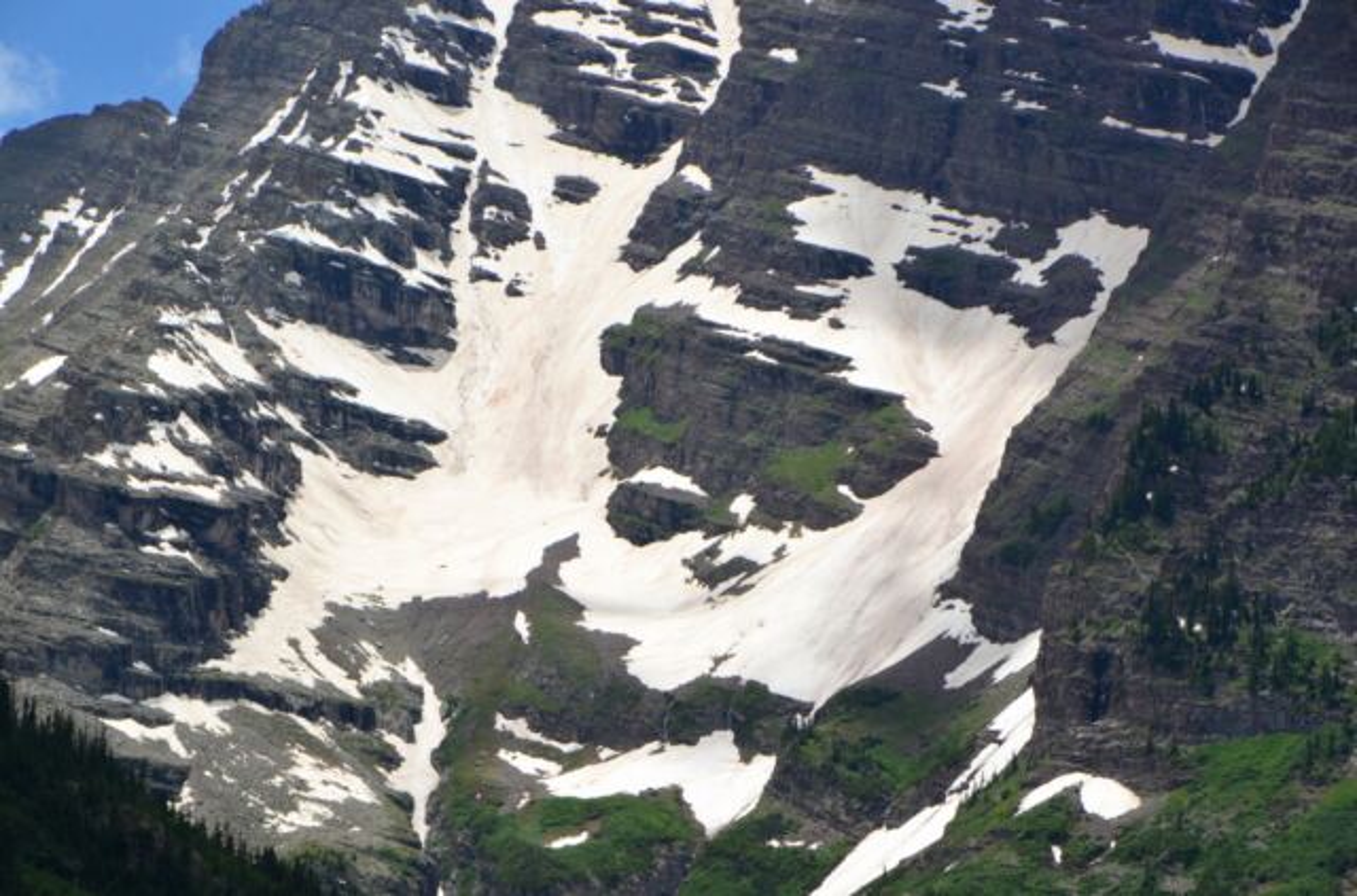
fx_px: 8458
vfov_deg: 6.1
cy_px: 448
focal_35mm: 225
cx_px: 678
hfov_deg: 9.2
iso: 200
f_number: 16
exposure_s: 1/320
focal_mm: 150
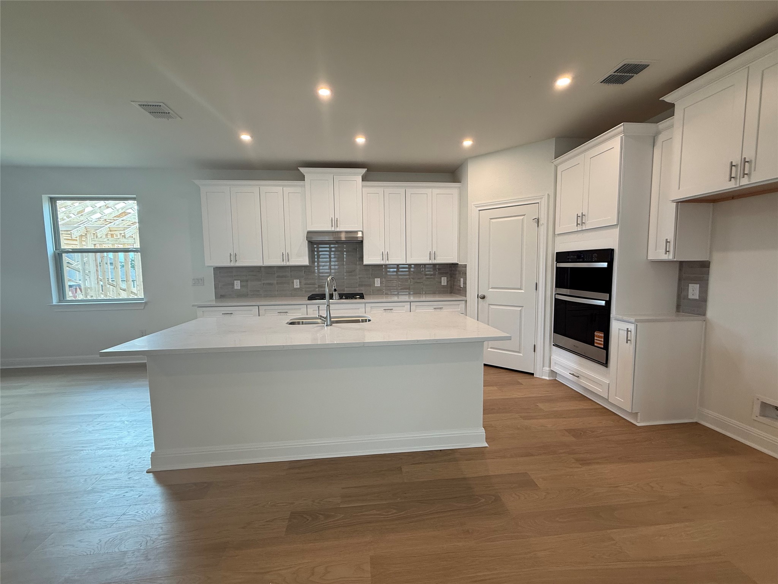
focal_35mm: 14
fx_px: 315
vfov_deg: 85.7
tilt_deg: -5.1
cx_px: 389
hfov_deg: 102.1
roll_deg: +0.5
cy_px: 292
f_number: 2.2
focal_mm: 2.22
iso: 125
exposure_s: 1/120
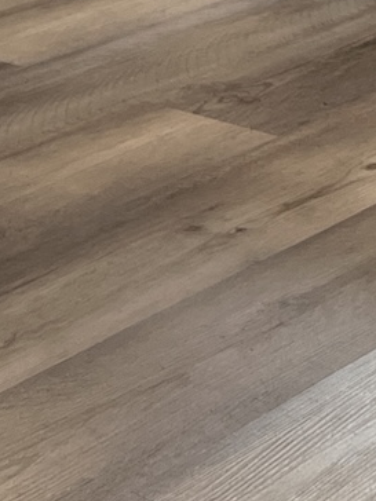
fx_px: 2071
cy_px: -494
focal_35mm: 143
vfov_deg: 12.3
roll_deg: +0.4
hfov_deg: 9.8
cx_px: 675
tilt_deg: -3.0
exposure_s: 1/120
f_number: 1.5
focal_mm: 5.7
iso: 100
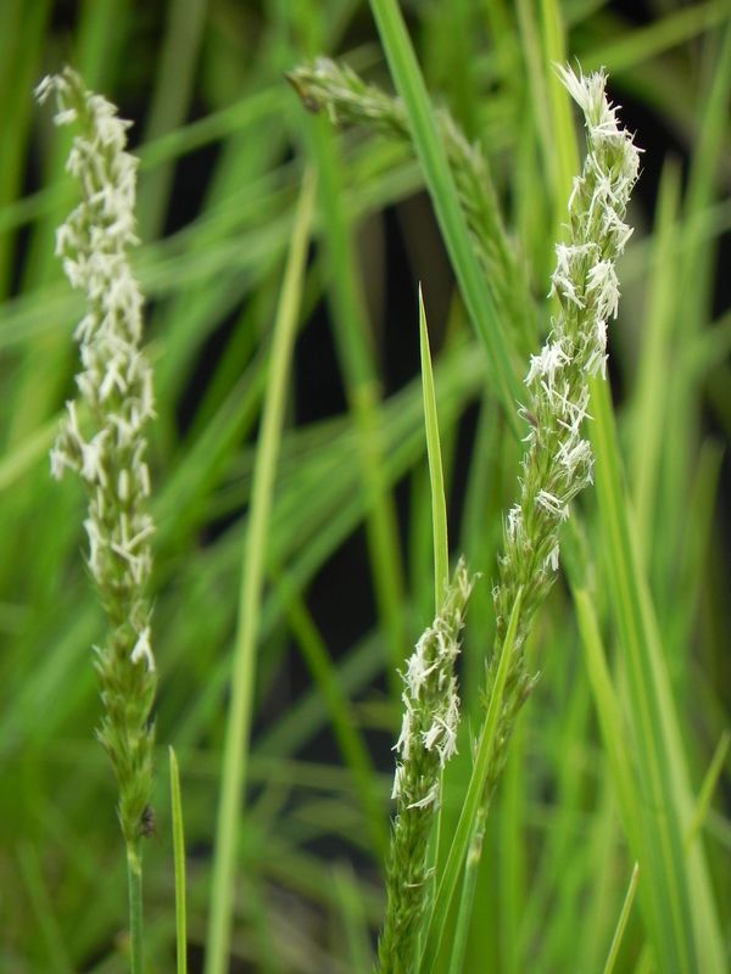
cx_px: 366
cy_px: 487
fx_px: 15486
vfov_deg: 3.6
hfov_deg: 2.7
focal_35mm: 550
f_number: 5
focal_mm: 97.8
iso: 160
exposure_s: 1/100
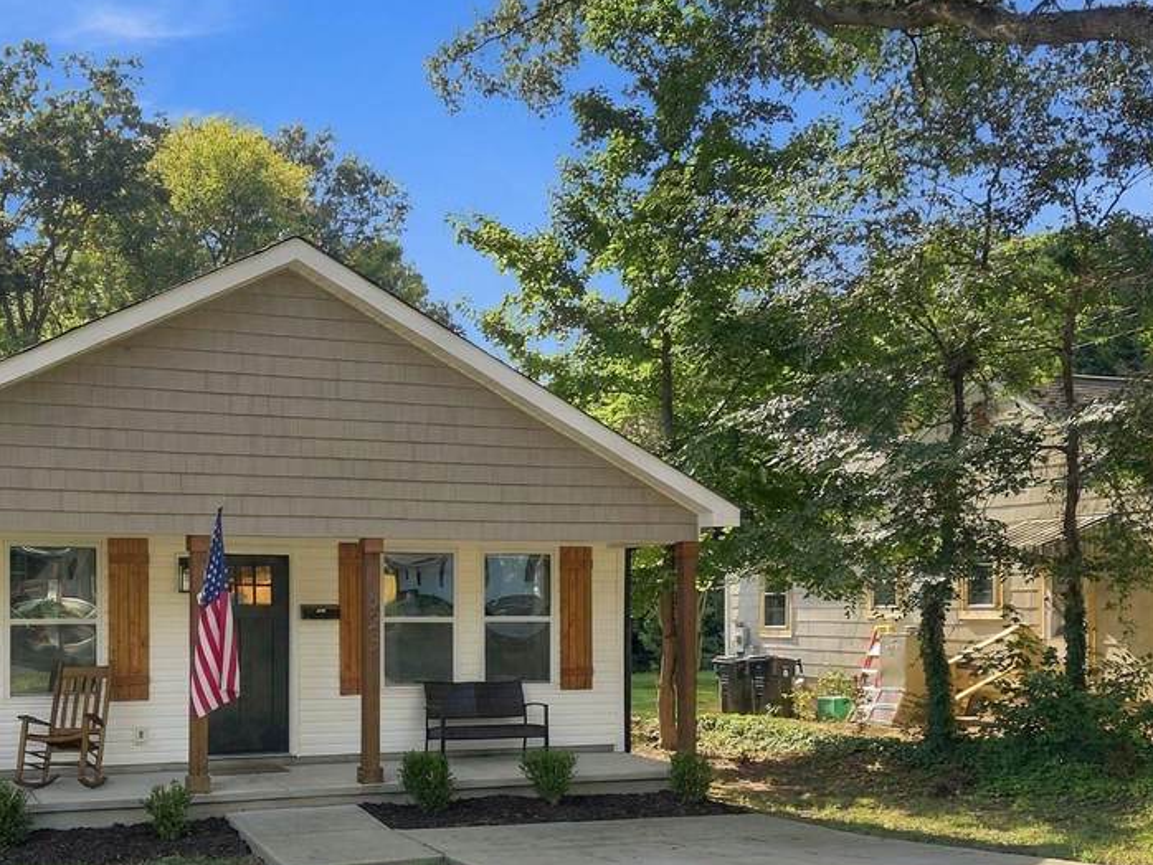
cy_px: 619
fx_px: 1466
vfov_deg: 32.4
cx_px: 421
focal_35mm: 44
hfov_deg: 42.6
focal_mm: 8.7
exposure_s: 1/3200
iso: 430
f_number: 1.8
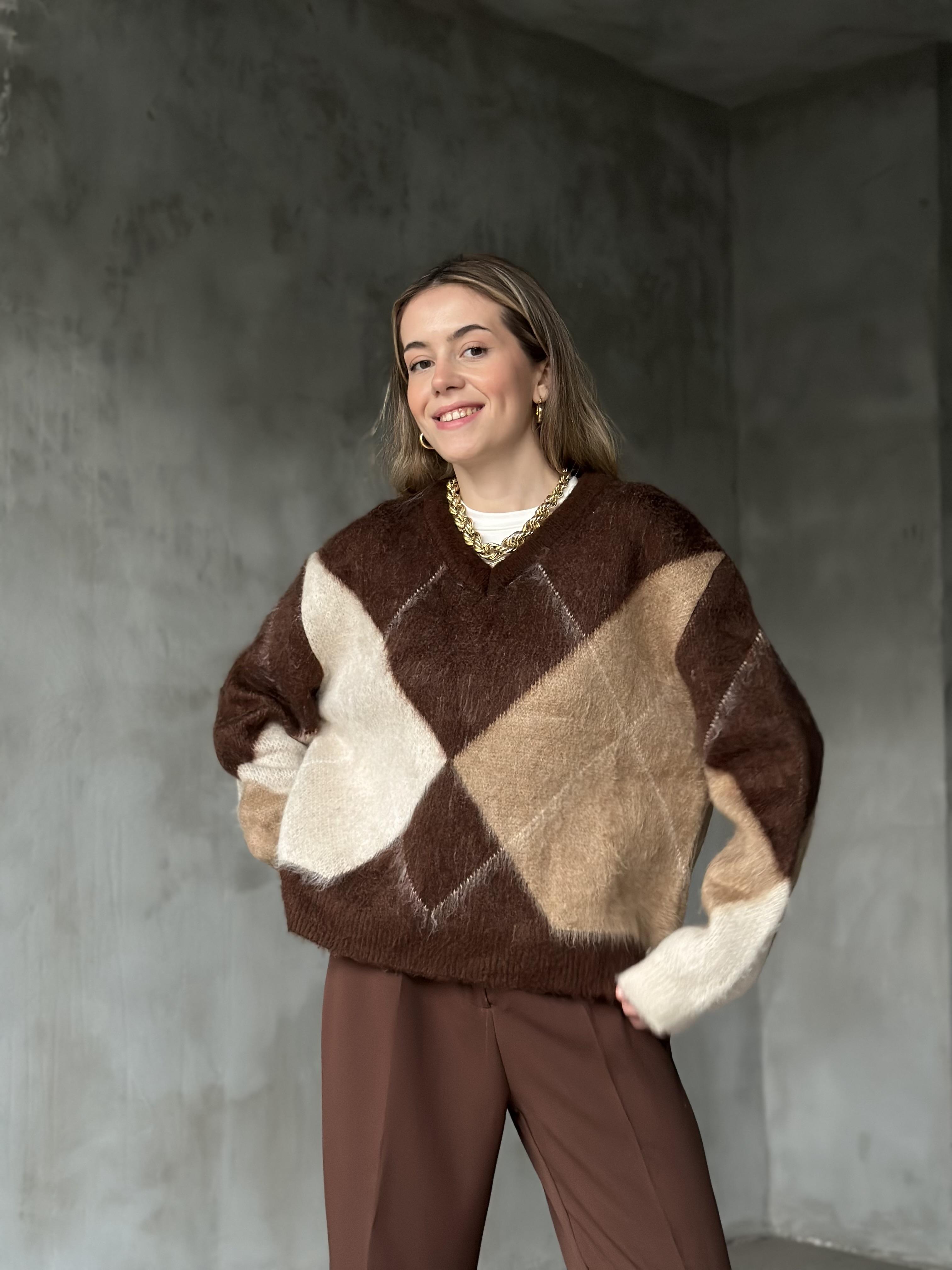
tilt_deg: +4.8
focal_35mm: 48
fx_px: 1760
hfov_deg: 30.3
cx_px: 476
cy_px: 635
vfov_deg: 39.7
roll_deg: -0.7
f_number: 1.78
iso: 400
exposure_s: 1/44
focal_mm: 6.86
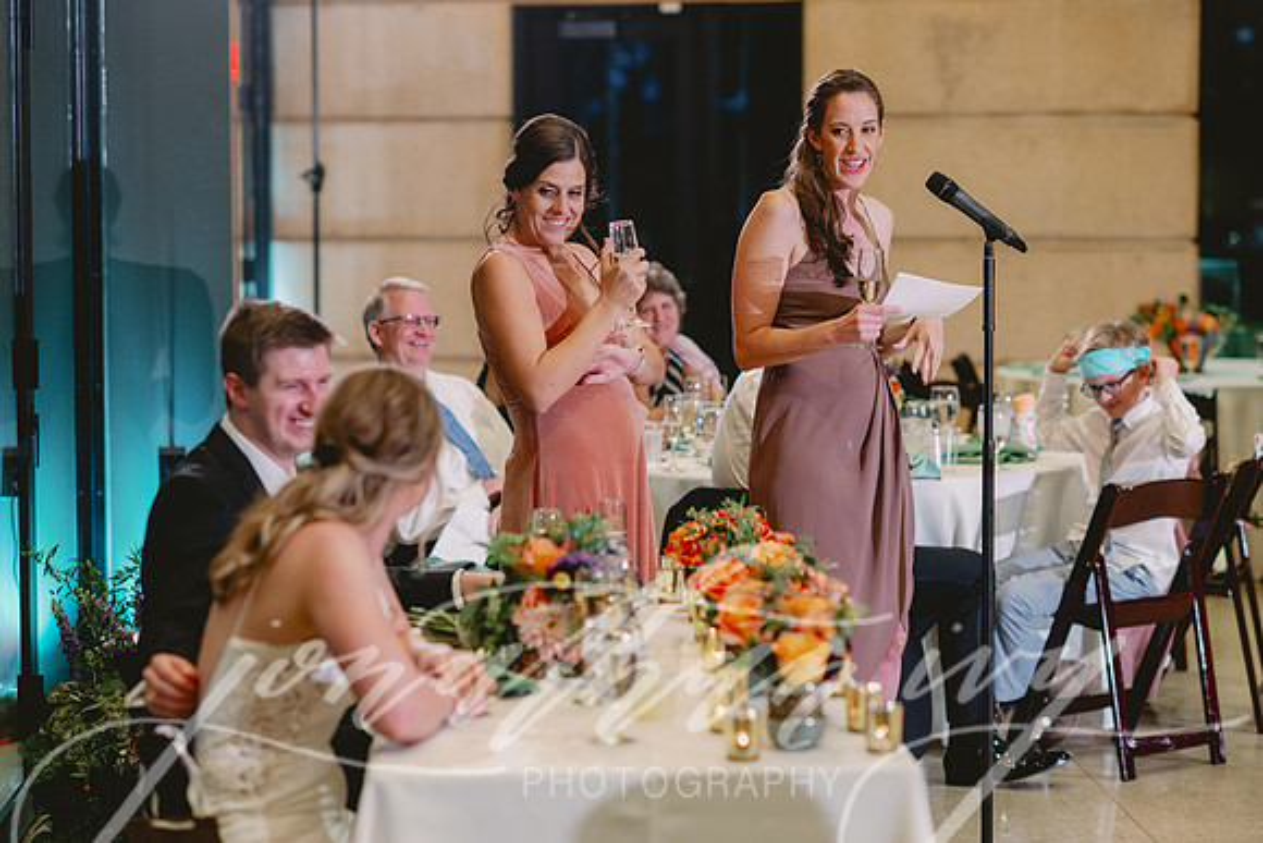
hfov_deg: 23.9
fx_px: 2988
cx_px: 632
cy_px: 422
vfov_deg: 16.1
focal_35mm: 85
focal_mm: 85
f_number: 2.2
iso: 2000
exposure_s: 1/160
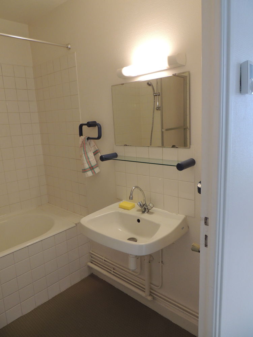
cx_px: 126
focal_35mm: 24
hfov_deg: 56.8
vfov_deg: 71.6
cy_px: 168
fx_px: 234
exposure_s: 1/30
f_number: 3
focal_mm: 4.3
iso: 280
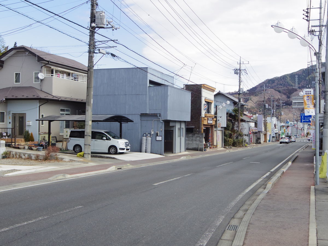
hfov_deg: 40.4
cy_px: 123
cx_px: 164
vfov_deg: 30.9
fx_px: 445
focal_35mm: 47
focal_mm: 8.5
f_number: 3.5
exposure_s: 1/1000
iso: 250
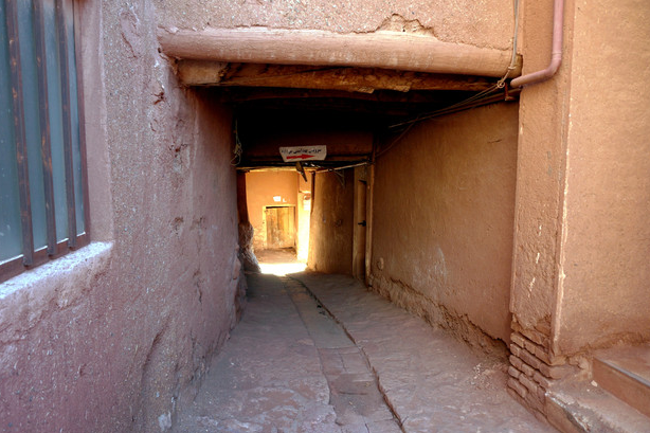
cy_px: 215
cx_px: 315
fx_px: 451
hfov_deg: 71.5
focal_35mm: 25
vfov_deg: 51.3
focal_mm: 16
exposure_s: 1/60
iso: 200
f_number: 4
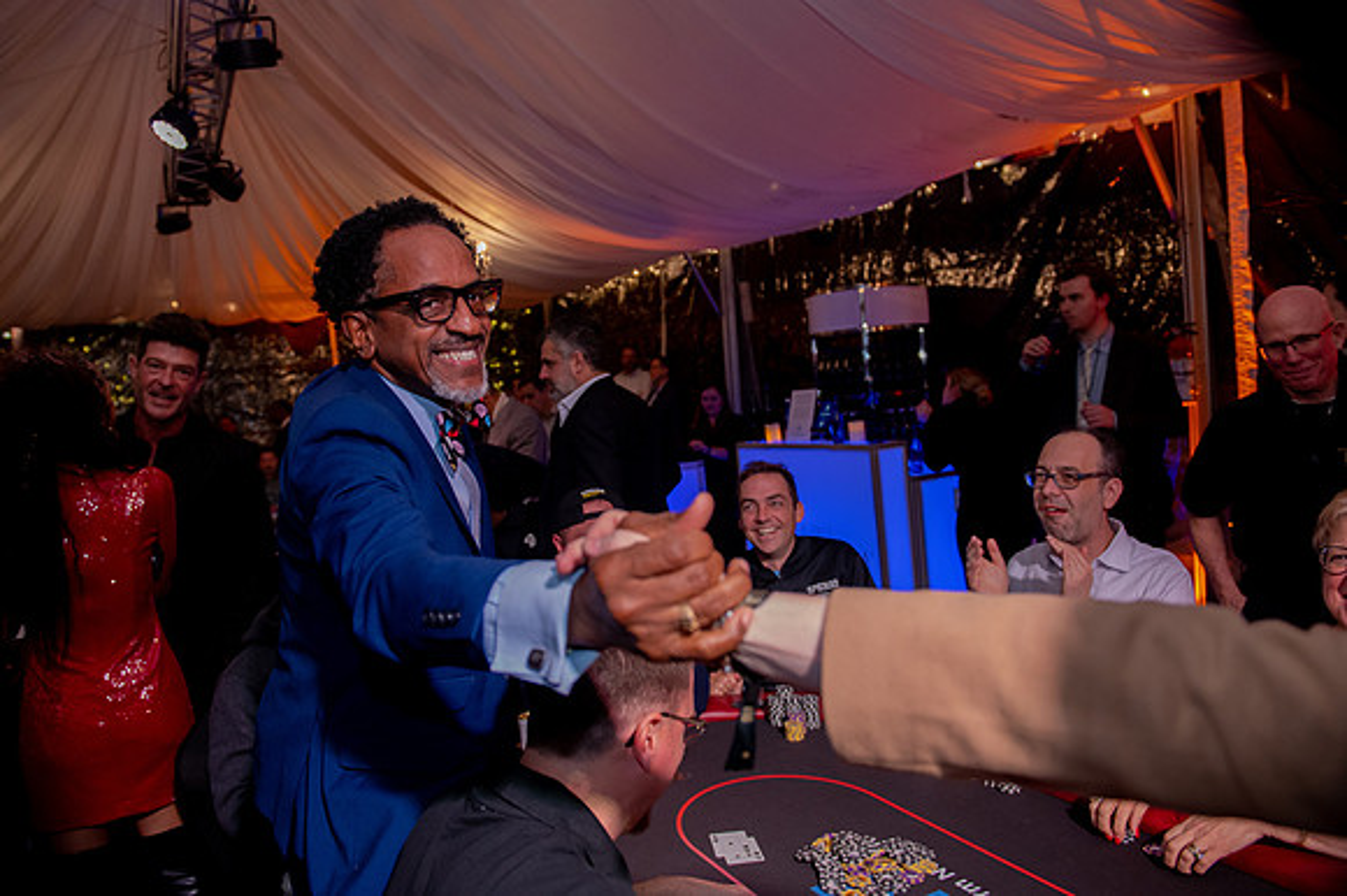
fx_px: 960
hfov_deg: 70.0
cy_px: 417
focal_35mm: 26
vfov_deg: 50.0
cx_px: 626
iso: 3200
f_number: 3.2
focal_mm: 24
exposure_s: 1/320
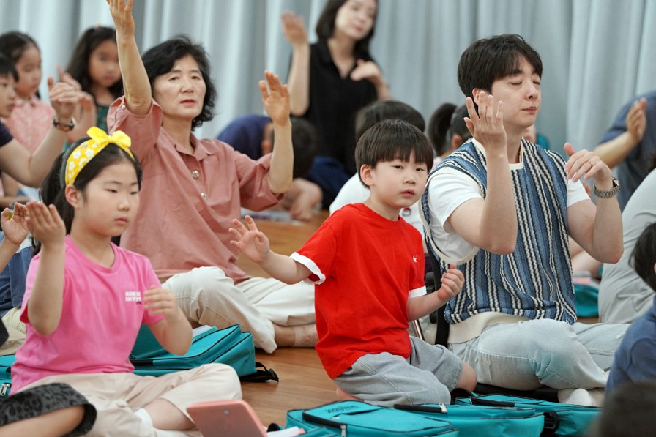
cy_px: 219
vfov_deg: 6.8
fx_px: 3662
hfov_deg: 10.2
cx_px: 328
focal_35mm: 201
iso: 2500
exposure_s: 1/250
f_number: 4
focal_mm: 200
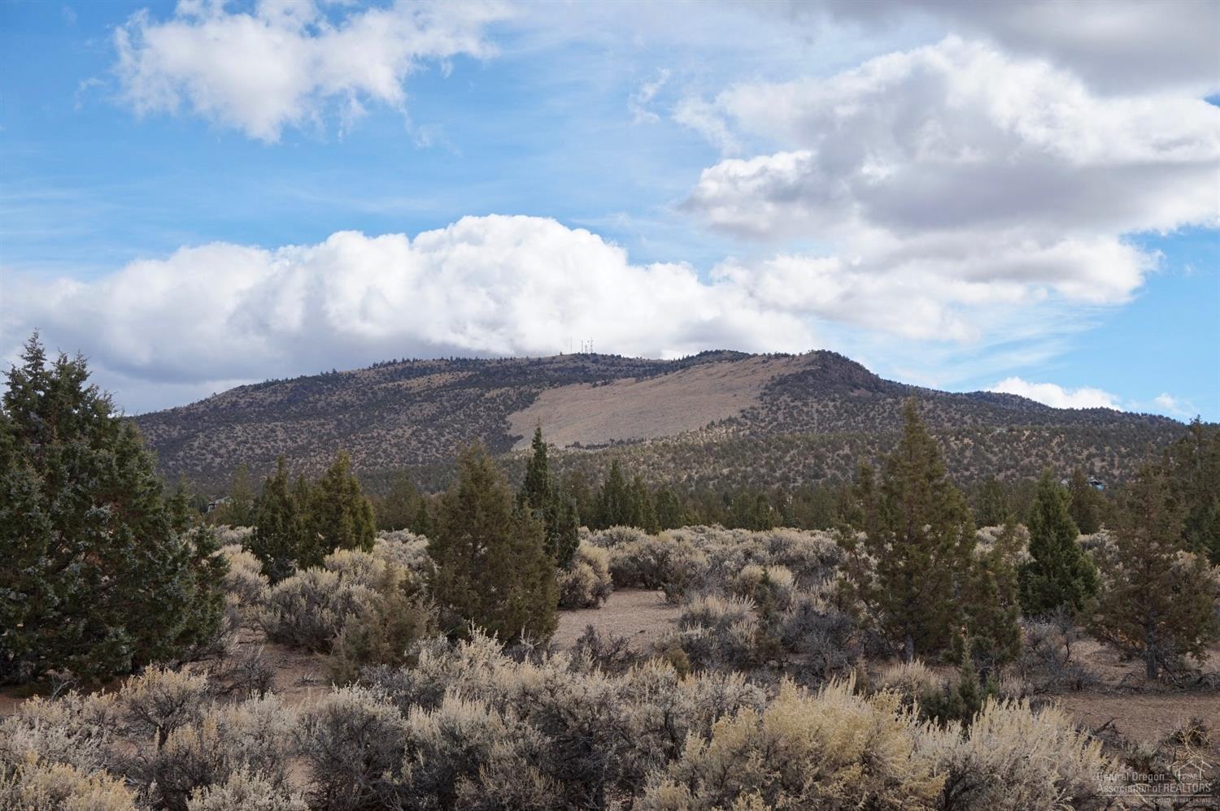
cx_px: 610
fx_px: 1524
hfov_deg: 43.6
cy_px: 406
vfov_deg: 29.8
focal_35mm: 45
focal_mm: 30
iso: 100
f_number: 8
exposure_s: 1/320
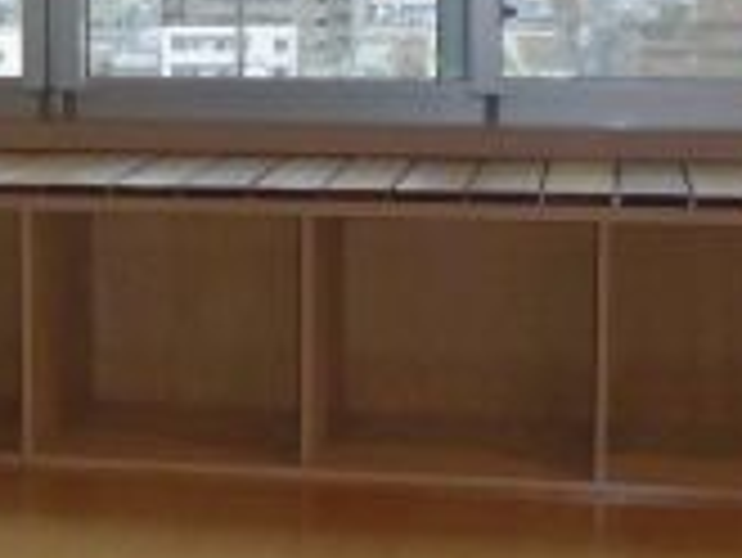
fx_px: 2167
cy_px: 76
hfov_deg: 18.9
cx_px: 13
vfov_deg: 14.5
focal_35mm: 101
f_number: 3.5
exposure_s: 1/80
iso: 100
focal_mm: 4.6
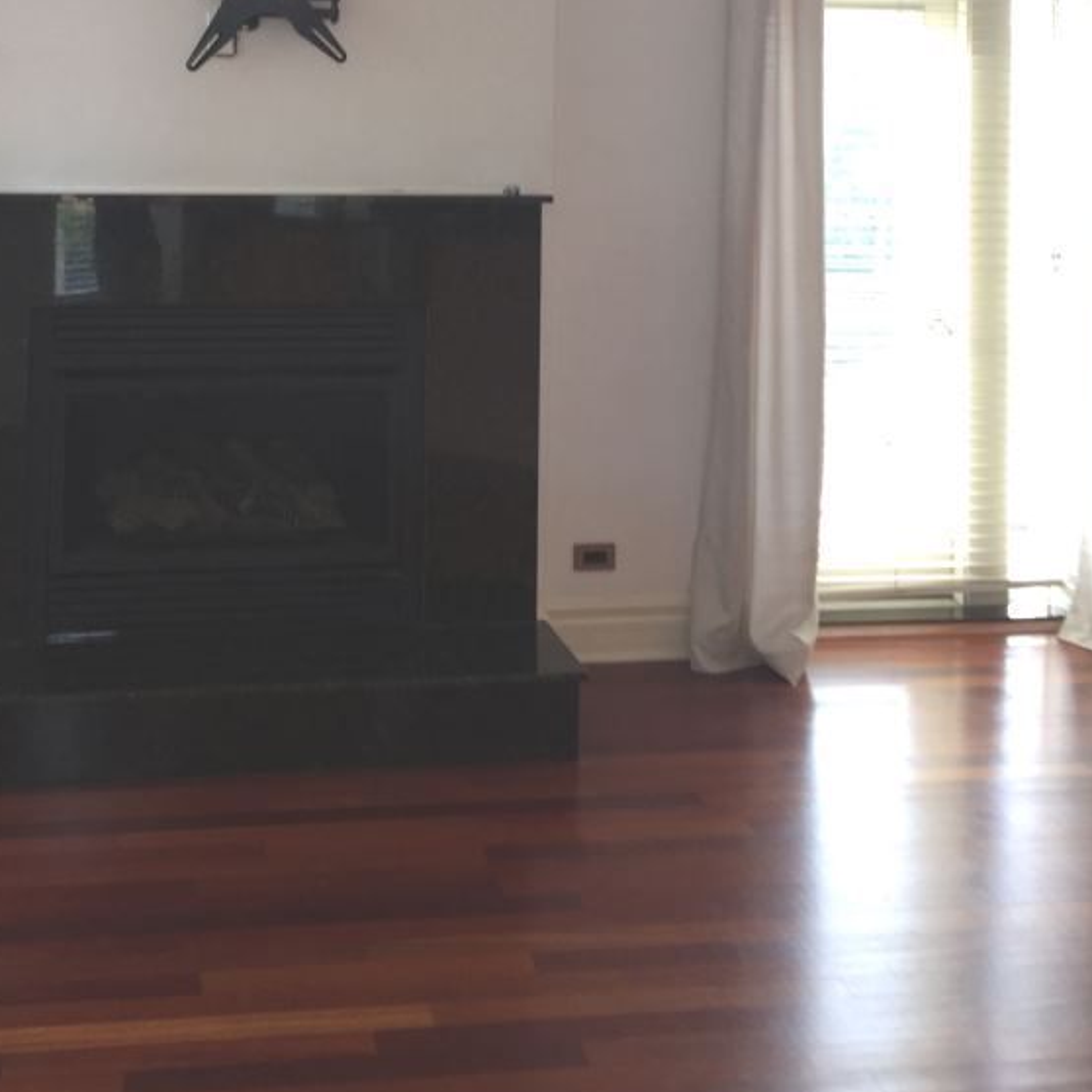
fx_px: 1677
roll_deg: -1.3
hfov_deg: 35.8
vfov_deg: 34.2
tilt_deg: -0.1
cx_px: 393
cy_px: 119
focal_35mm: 47
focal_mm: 4.15
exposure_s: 1/40
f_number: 2.2
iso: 32
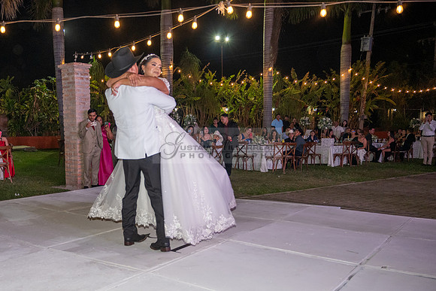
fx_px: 450
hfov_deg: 50.8
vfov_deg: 35.6
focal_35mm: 37
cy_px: 182
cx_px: 147
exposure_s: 1/160
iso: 2000
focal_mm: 28
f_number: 4
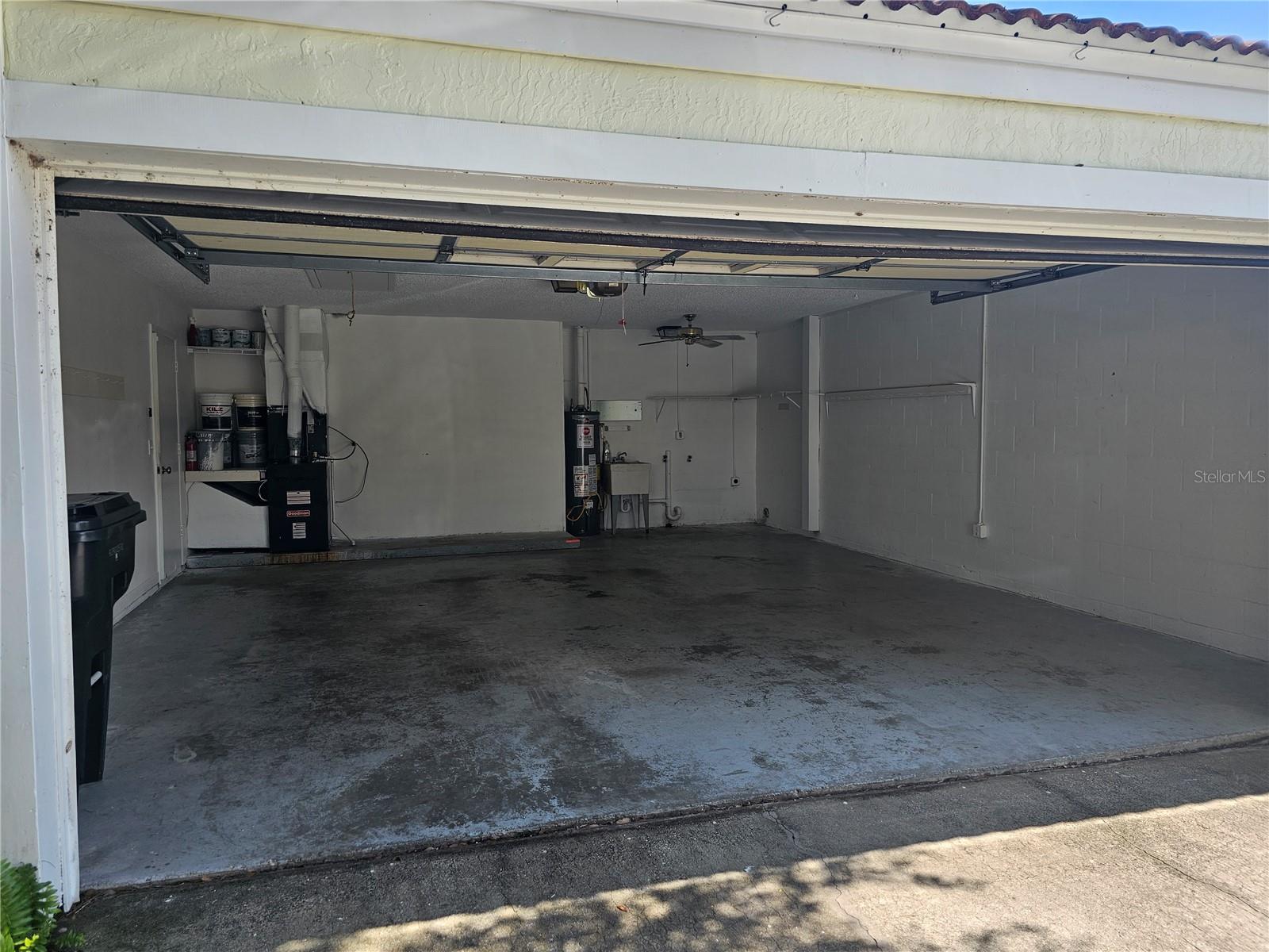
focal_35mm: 23
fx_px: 843
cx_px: 634
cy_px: 476
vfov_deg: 58.9
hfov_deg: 73.9
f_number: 1.7
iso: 12
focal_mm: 6.3
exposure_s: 1/180
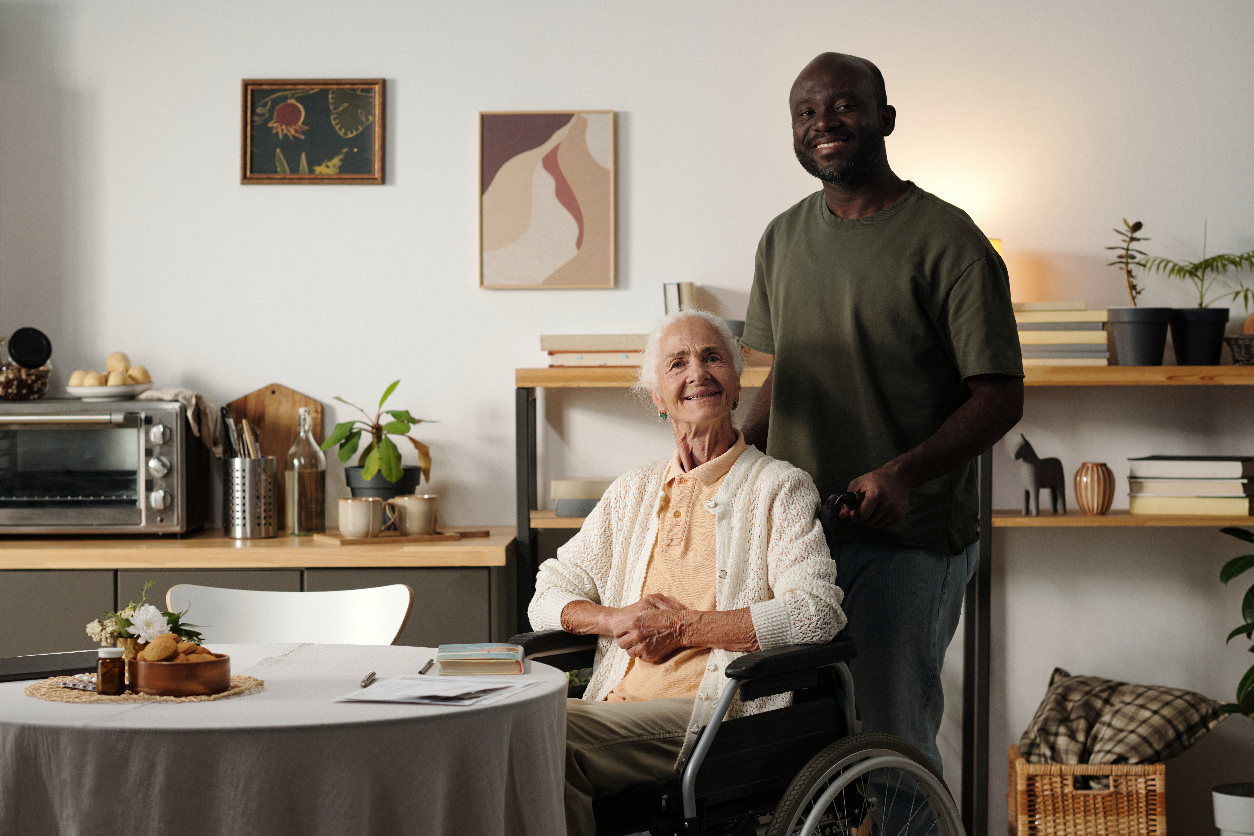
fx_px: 2961
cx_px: 627
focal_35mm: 85
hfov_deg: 23.9
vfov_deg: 16.1
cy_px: 418
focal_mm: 85
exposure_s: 1/160
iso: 1600
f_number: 4.5
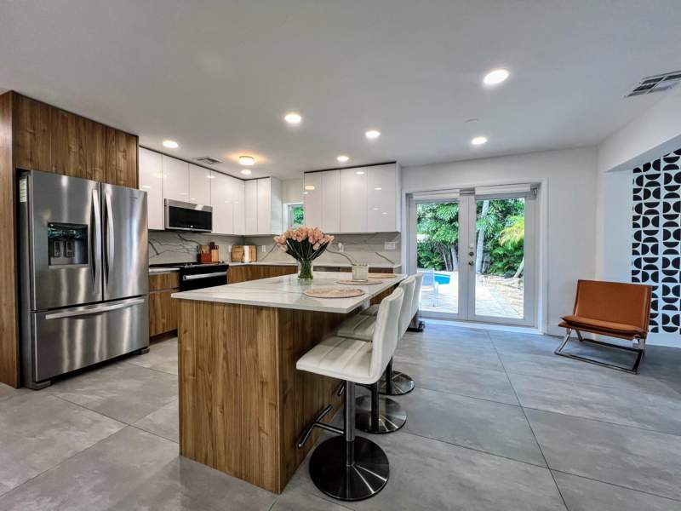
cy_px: 256
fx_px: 256
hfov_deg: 106.2
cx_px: 340
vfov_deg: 89.9
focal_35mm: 13
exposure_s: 1/120
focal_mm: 1.57
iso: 64
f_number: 1.8
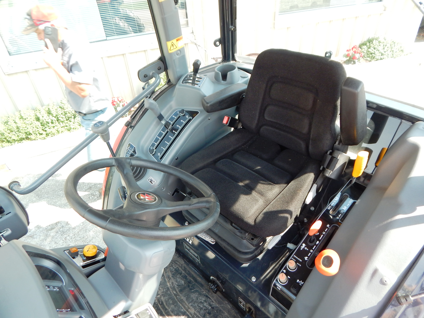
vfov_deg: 61.1
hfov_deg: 76.4
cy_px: 159
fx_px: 269
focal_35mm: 22
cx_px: 212
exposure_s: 1/125
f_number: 3
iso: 125
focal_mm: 4
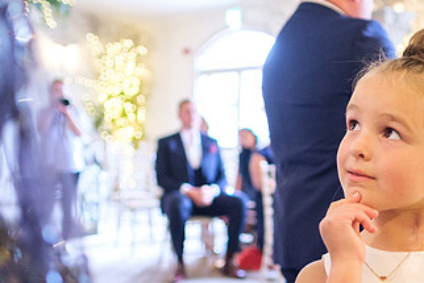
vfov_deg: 24.1
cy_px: 184
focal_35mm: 56
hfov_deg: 34.7
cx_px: 328
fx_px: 660
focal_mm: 16
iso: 2000
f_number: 1.4
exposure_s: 1/160
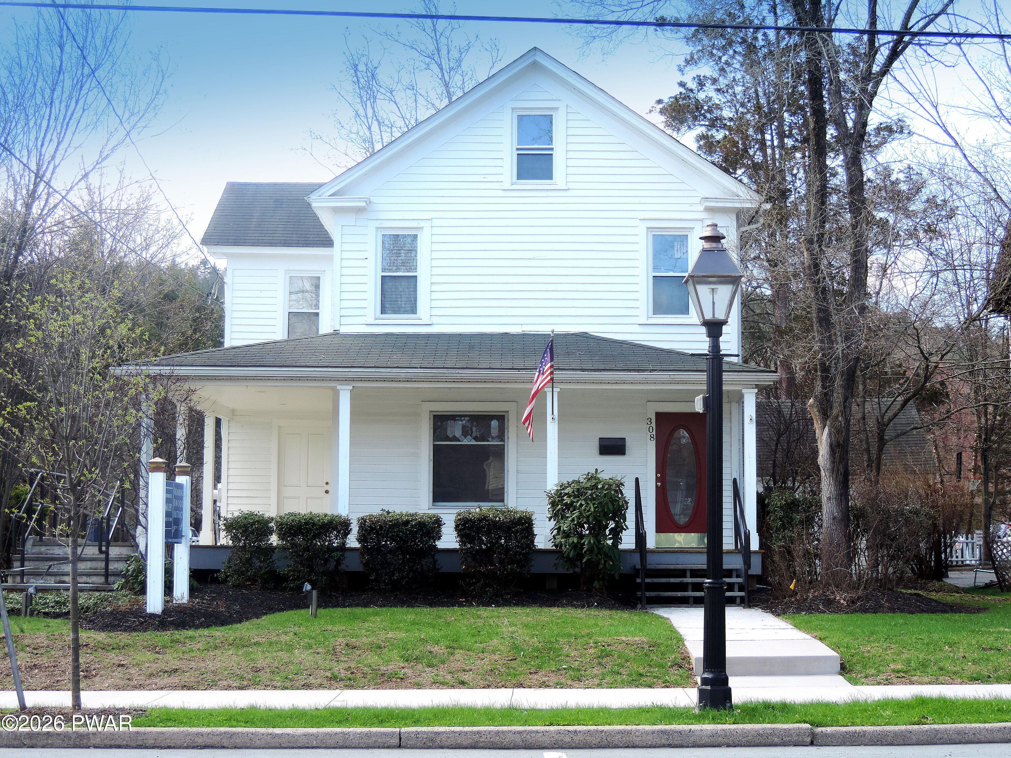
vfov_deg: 24.4
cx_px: 506
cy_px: 379
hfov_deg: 32.2
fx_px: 1752
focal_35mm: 60
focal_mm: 10.7
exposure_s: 1/200
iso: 80
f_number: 3.7
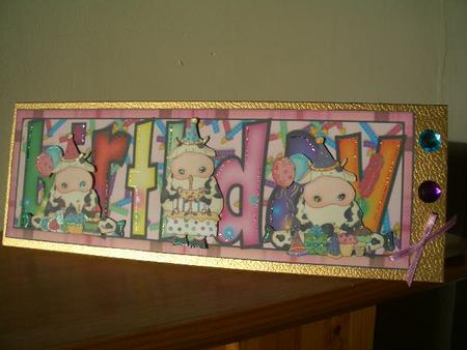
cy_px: 175
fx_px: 472
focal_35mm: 35
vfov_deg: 40.7
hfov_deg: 52.6
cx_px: 234
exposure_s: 1/320
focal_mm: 5.8
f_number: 4.3
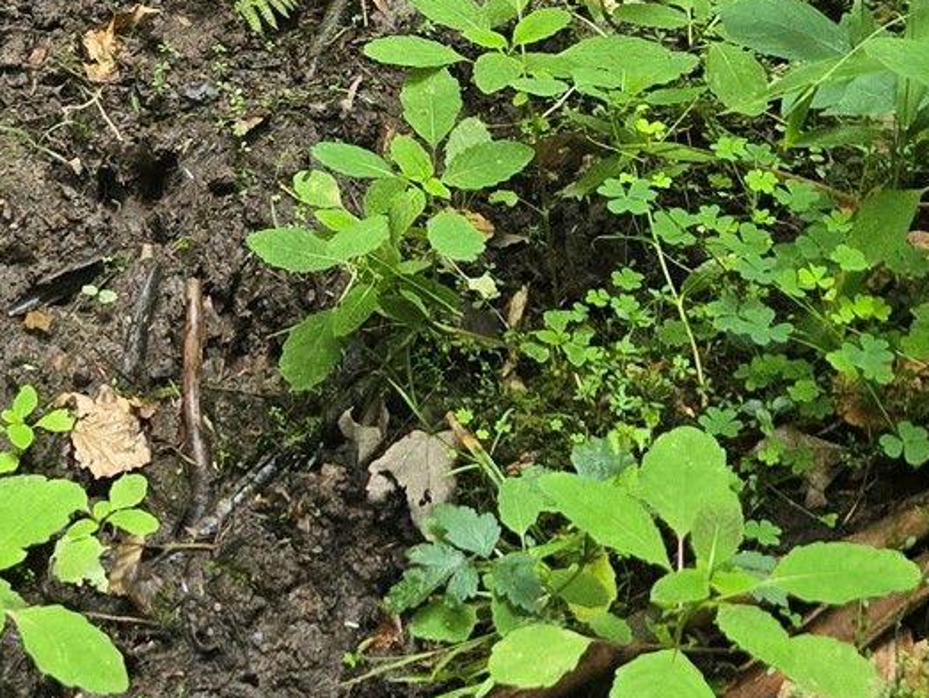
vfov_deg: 16.3
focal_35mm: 90
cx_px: 169
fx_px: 2417
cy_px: 91
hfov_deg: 21.5
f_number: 1.8
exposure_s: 1/120
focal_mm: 5.4
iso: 500
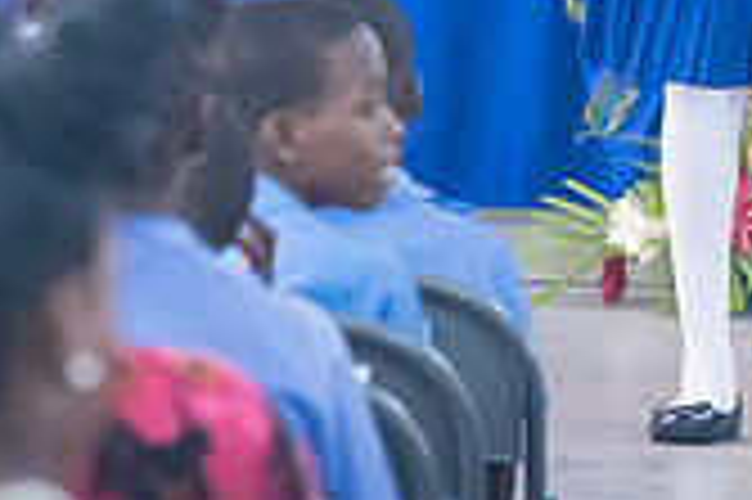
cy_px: -367
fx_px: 12354
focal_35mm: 592
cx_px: 793
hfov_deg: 3.5
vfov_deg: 2.3
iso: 20000
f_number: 6.3
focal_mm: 170
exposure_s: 1/200
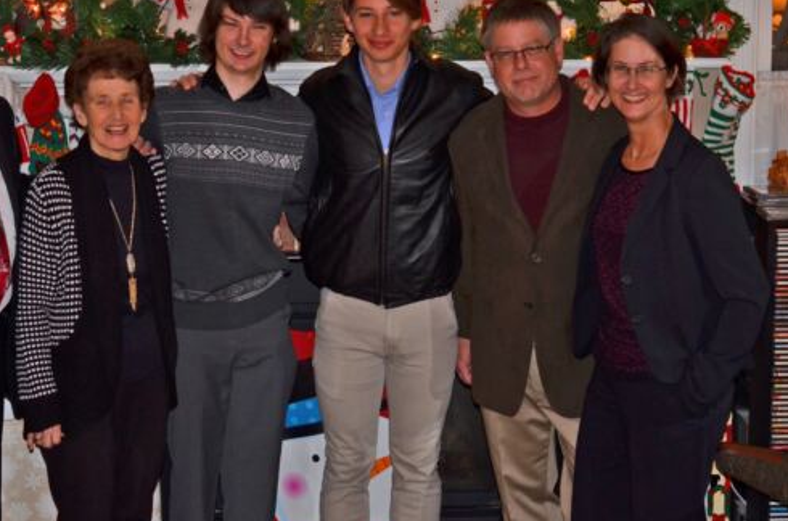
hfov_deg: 20.8
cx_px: 293
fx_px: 2140
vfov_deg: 13.9
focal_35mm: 98
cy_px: 231
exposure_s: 1/60
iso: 400
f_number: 5.6
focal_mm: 50
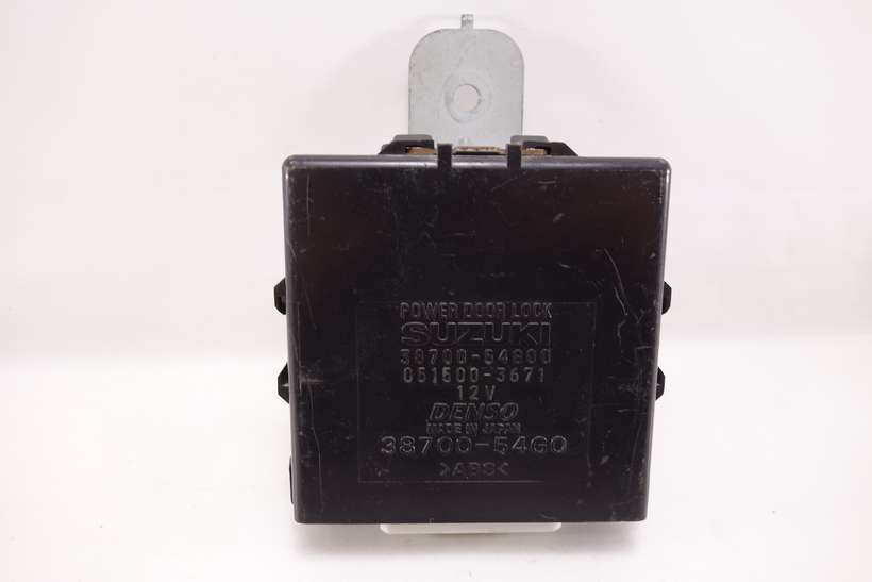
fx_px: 678
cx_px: 436
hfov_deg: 65.5
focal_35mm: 28
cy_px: 291
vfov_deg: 46.4
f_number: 4.5
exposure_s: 1/15
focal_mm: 10.4
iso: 125
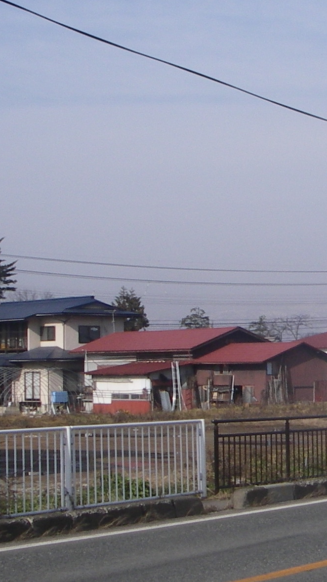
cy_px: 289
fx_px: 1527
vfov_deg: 21.6
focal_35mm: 99
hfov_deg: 11.9
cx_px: 398
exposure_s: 1/400
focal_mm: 6.3
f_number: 6.6
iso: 80
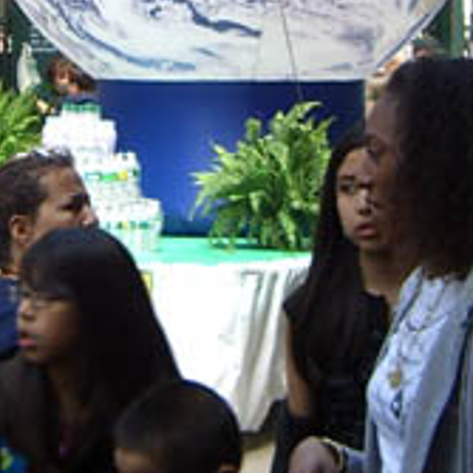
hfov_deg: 10.8
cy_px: 51
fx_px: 2489
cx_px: 105
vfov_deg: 10.8
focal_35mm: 161
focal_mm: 7.9
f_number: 2.8
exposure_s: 1/100
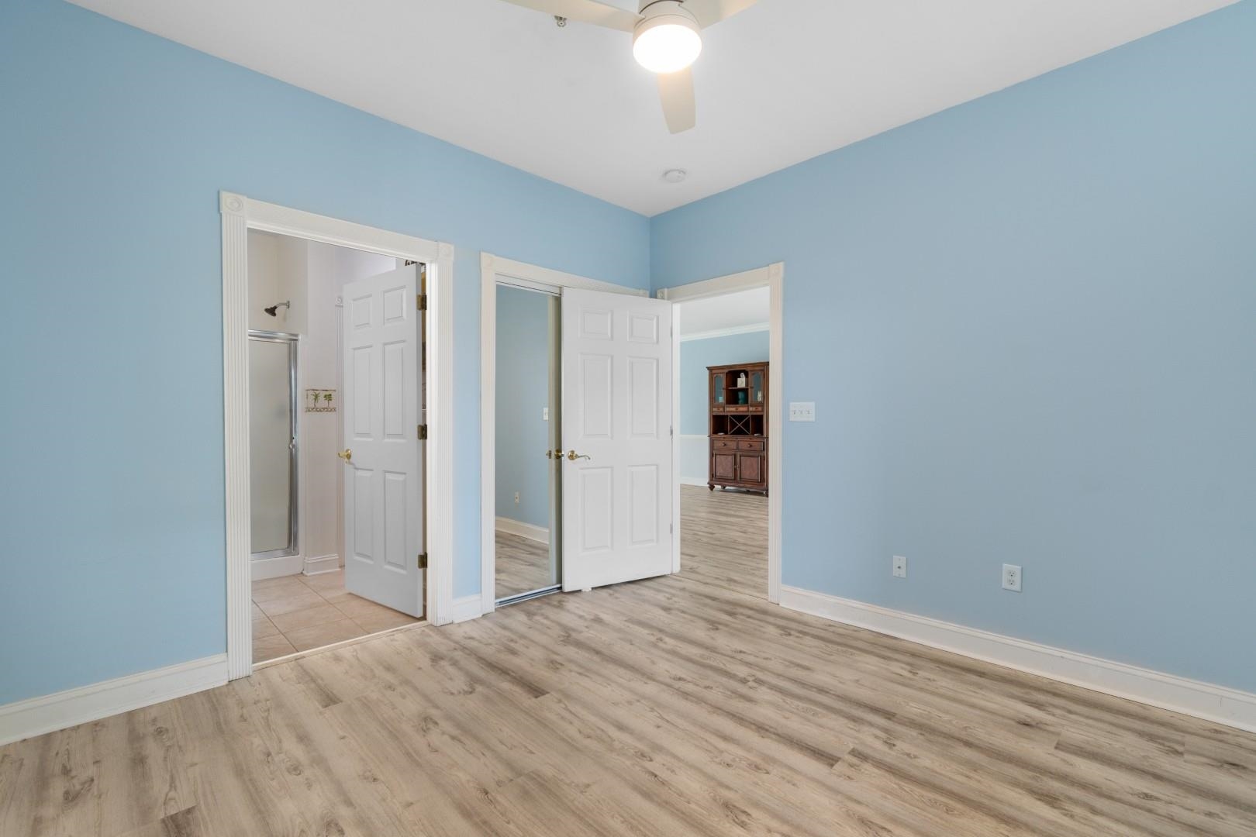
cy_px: 418
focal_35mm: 15
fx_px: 523
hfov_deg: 100.4
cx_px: 628
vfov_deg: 77.3
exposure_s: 1/8
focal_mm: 10
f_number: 4.5
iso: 100
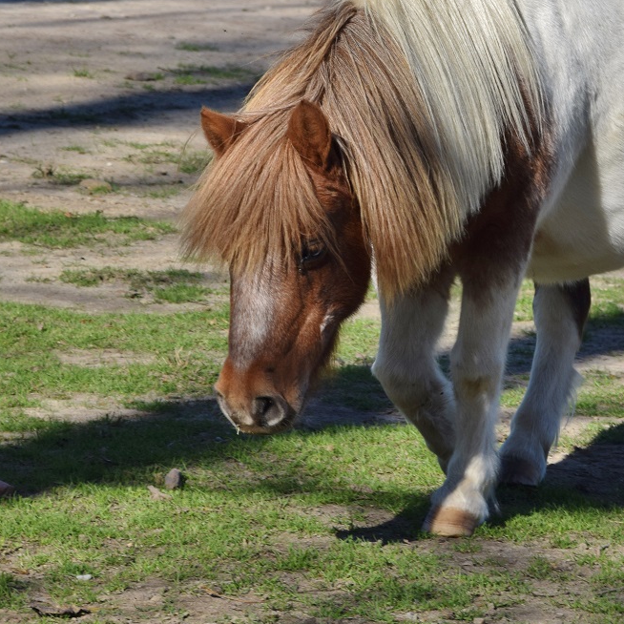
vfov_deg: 5.2
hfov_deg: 5.2
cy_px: 129
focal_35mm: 339
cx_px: 459
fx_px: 6914
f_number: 9
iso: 200
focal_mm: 116
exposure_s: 1/320
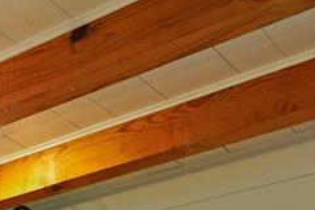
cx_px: -101
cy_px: 485
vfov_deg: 12.5
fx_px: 779
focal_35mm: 89
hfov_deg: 20.7
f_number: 2.8
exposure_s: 1/30
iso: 200
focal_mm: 10
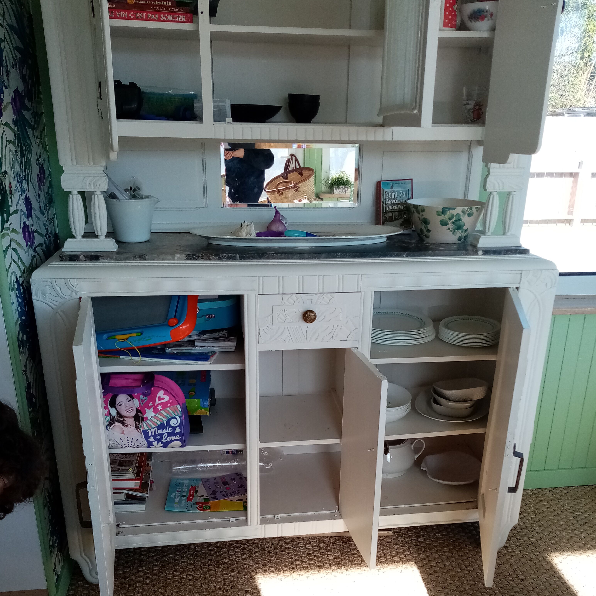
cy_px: 375
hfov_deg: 52.5
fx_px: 604
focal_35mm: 31
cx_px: 301
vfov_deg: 51.9
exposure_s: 1/215
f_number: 1.8
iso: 105
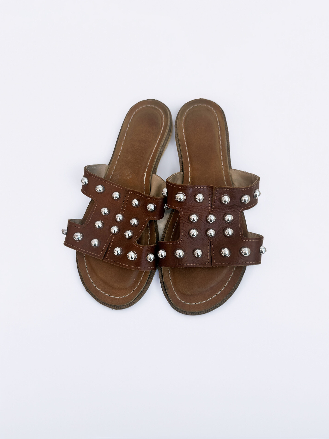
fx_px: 304
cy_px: 220
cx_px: 164
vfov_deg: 71.6
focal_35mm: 24
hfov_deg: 56.8
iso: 80
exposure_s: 1/100
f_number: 1.78
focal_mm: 6.86
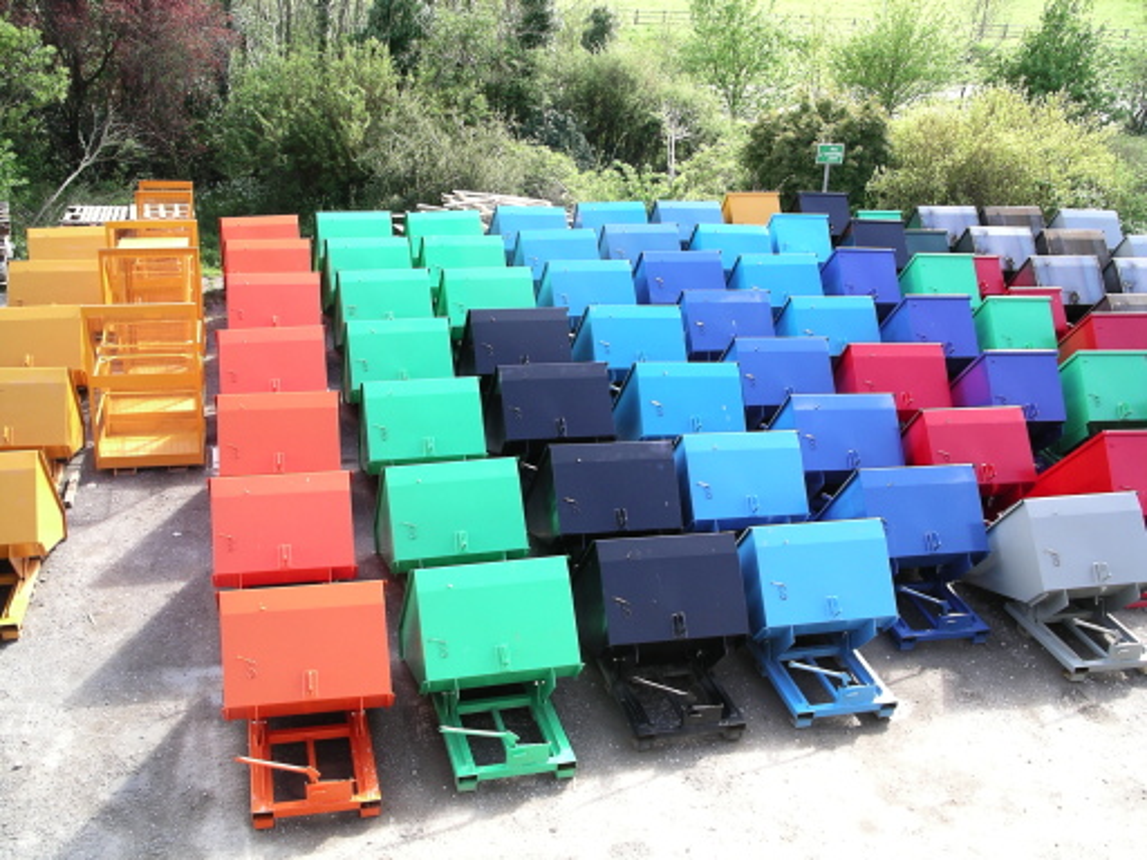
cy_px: 430
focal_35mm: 37
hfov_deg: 50.1
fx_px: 1226
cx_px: 574
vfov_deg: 38.7
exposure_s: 1/125
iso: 64
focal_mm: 7.8
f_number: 3.5
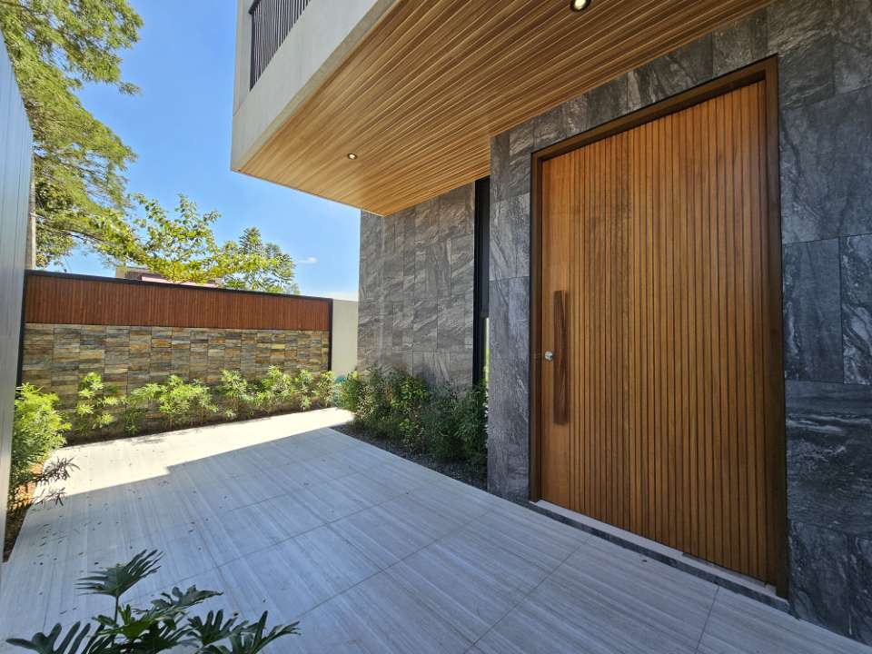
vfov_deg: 89.9
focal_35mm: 13
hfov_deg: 106.2
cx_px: 436
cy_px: 327
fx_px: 327
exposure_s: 1/541
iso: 50
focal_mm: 2.2
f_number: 2.2
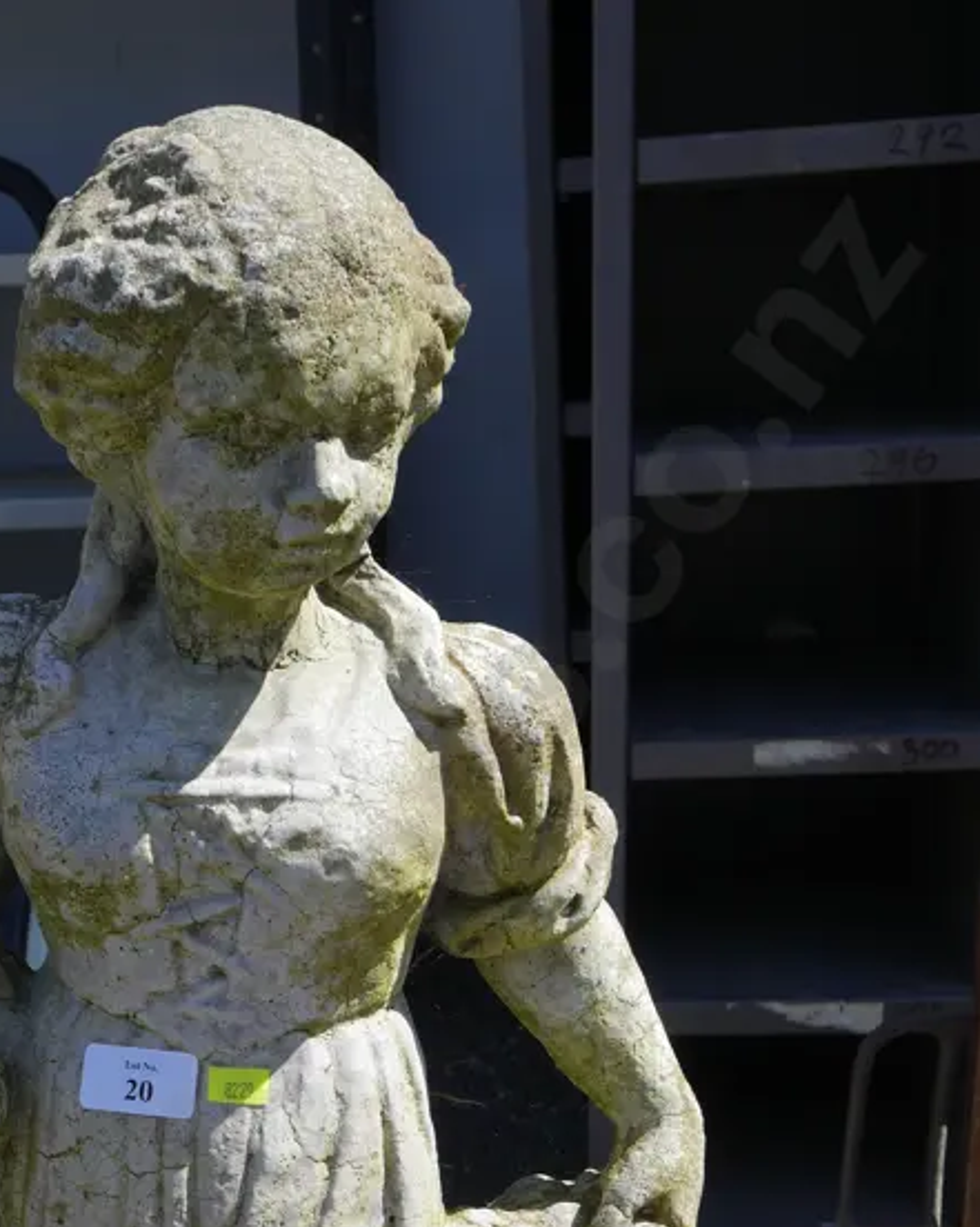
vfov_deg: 30.8
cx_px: 201
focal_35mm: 58
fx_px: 2105
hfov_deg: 25.8
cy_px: 1136
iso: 200
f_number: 6.3
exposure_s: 1/500
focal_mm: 16
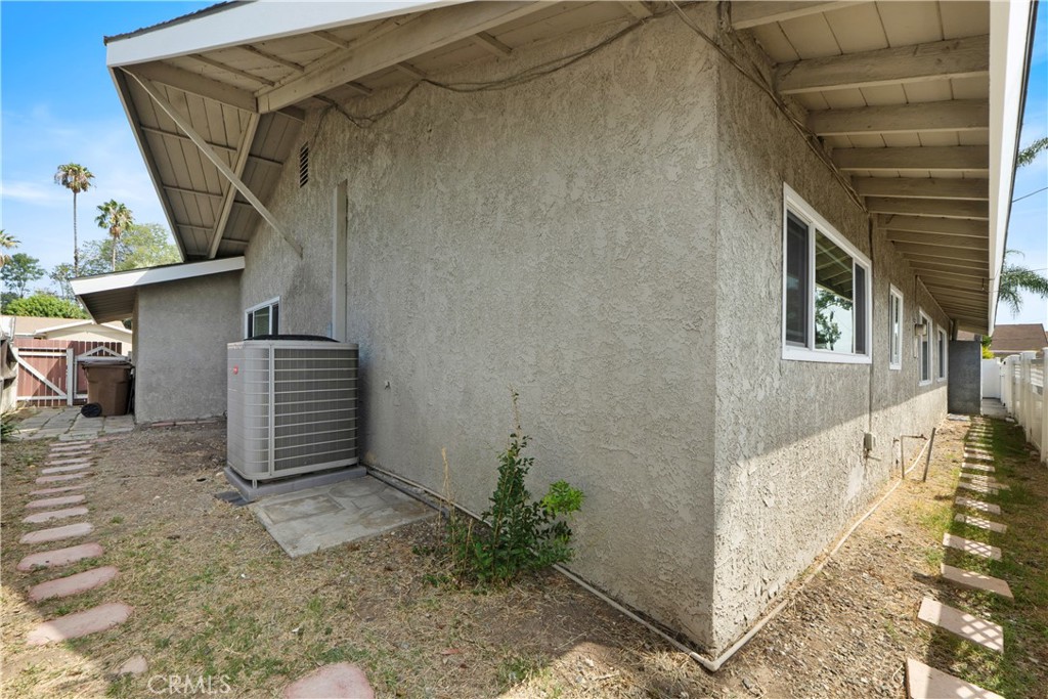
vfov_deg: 77.3
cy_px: 350
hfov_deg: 100.4
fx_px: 437
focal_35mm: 15
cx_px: 524
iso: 100
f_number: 11
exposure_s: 1/100
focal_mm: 10
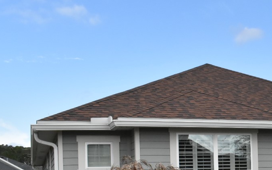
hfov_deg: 28.9
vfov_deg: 19.1
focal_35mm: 66
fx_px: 489
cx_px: 280
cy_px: 172
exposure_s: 1/4000
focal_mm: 18
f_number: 10
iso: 2500
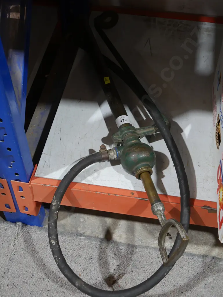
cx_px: 112
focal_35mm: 50
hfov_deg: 29.1
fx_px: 429
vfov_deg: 38.2
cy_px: 148
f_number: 5.3
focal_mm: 25
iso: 800
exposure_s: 1/60
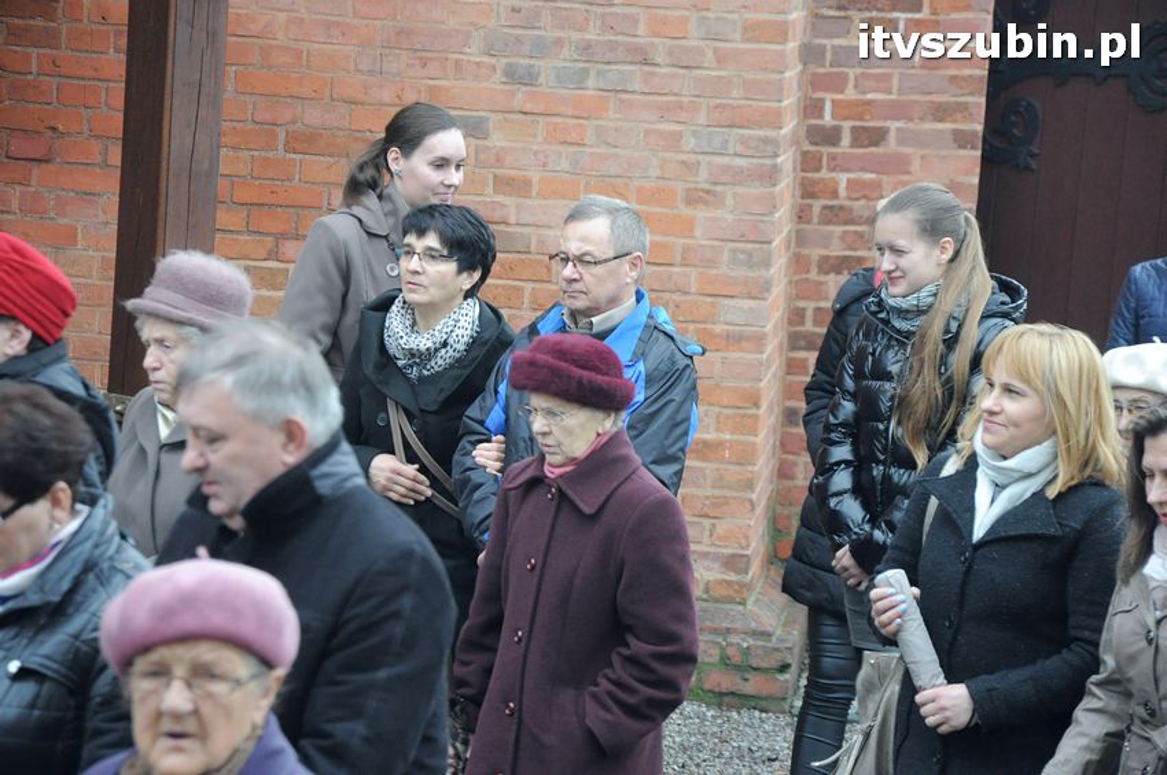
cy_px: 388
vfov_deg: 8.7
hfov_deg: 13.1
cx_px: 584
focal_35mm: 158
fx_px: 5101
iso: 1600
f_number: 5.6
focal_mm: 105
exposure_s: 1/125
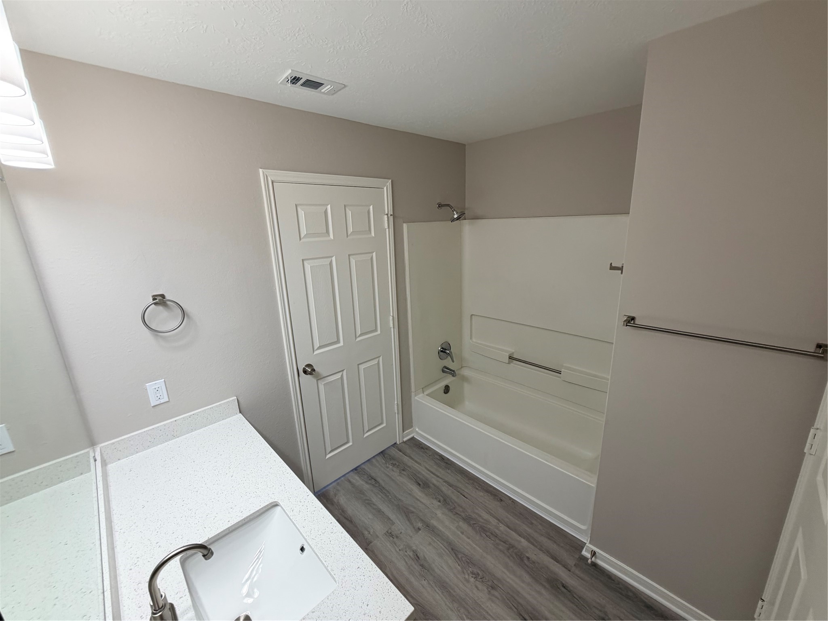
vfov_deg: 85.7
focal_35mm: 14
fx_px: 335
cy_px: 310
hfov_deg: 102.1
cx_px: 414
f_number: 2.2
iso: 125
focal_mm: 2.22
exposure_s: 1/120
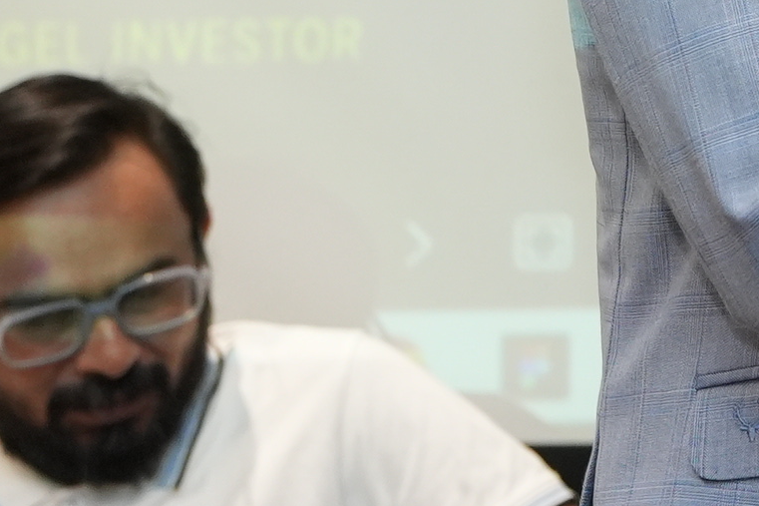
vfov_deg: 6.5
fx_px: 4342
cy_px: -416
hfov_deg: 9.0
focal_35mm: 206
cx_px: 1834
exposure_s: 1/125
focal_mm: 34
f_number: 2.8
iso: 1600
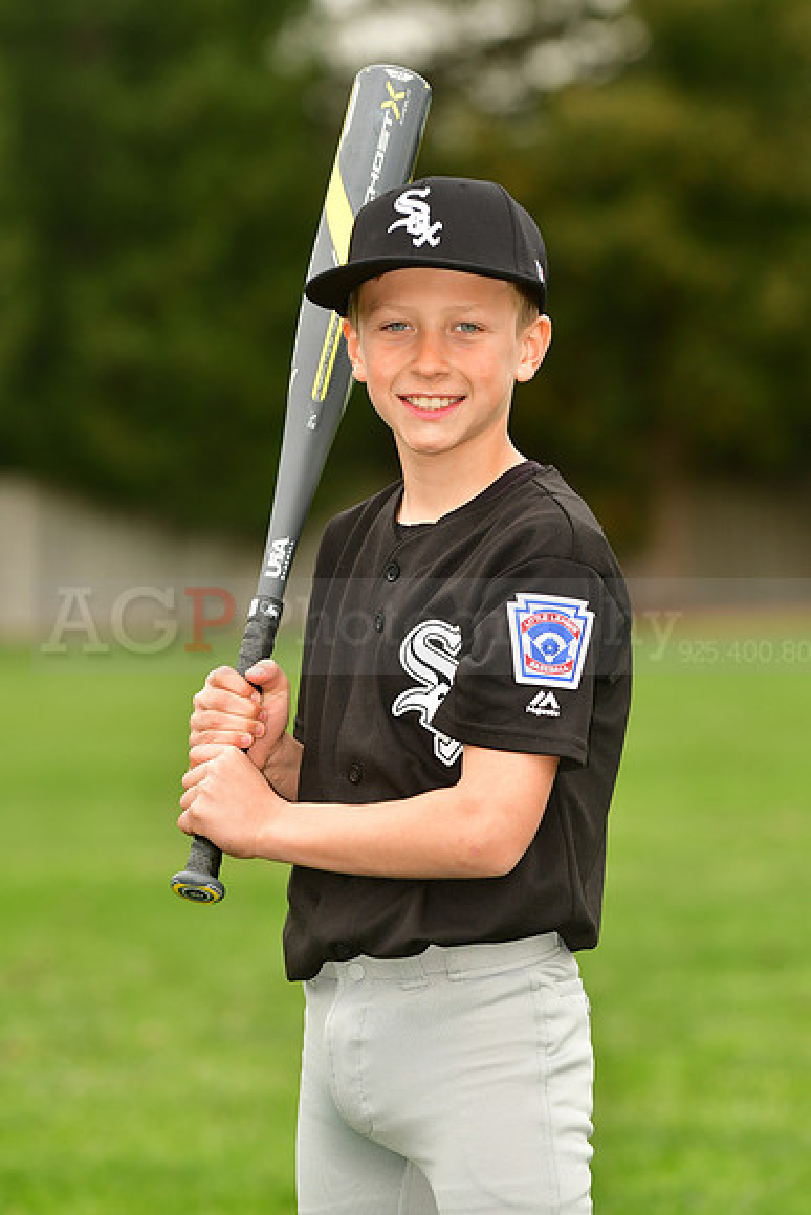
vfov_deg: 9.1
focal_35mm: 225
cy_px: 608
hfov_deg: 6.1
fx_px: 7598
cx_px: 406
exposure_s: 1/1000
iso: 320
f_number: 4
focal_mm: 150
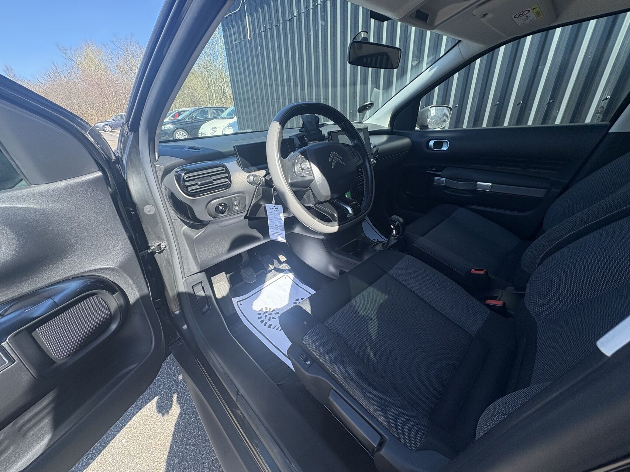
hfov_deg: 102.1
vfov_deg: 85.7
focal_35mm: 14
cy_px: 236
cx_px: 315
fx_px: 255
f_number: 2.2
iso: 64
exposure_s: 1/340
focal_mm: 2.22
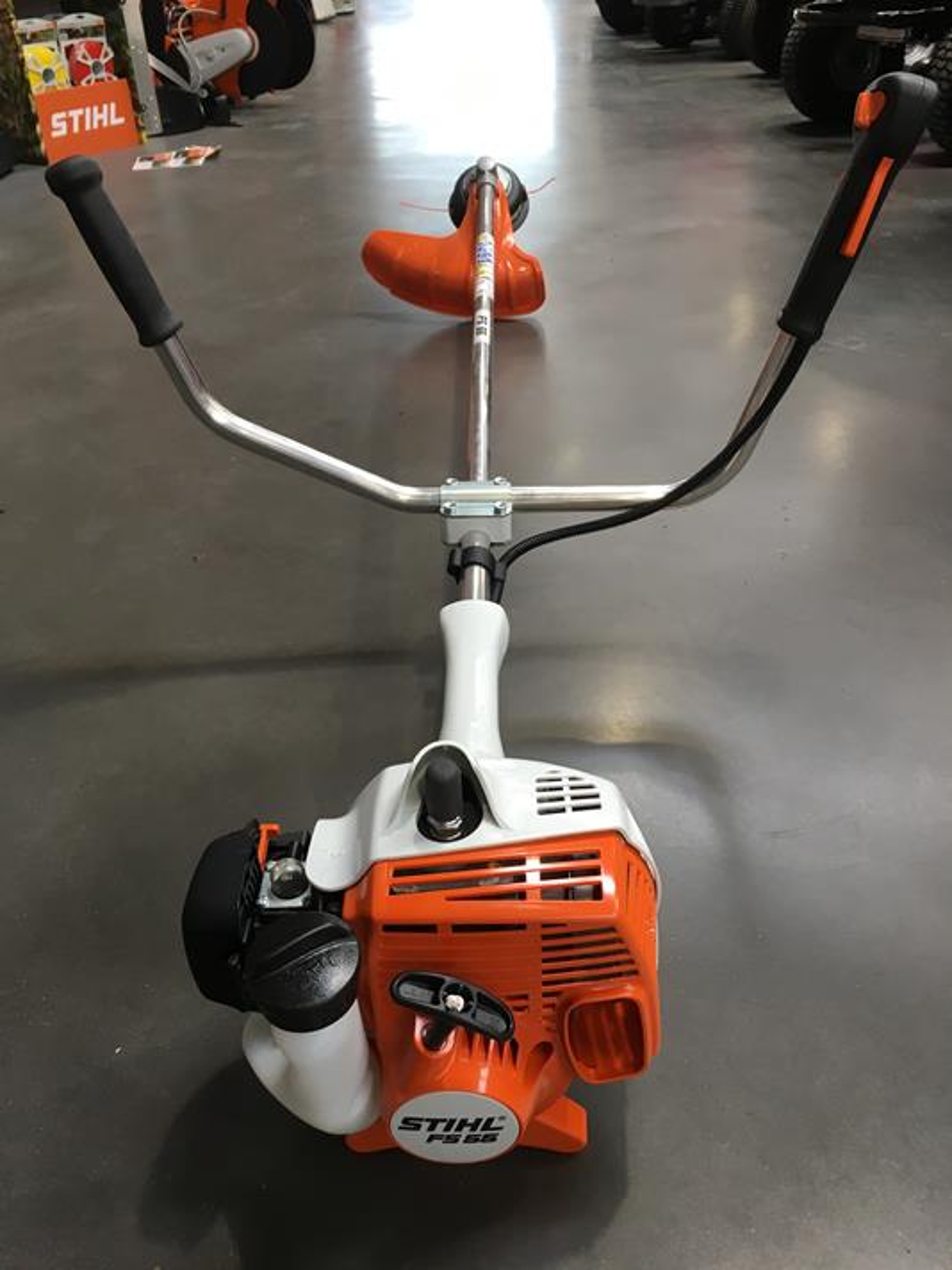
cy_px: 635
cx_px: 476
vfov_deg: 61.7
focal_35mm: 29
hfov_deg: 48.2
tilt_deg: -32.0
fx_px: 1063
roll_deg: +3.8
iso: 50
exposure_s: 1/33
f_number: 2.2
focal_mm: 4.15
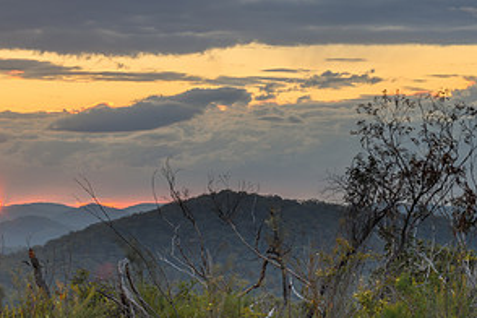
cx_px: 41
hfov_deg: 13.7
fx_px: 1961
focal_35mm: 148
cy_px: 234
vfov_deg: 9.3
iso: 100
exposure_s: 1.3
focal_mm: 75
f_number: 14
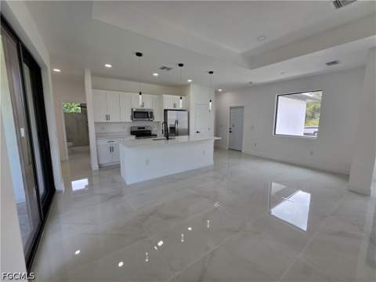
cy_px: 141
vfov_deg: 89.9
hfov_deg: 106.2
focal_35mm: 13
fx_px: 141
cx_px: 188
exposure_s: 1/120
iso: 20
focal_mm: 2.2
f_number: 1.9
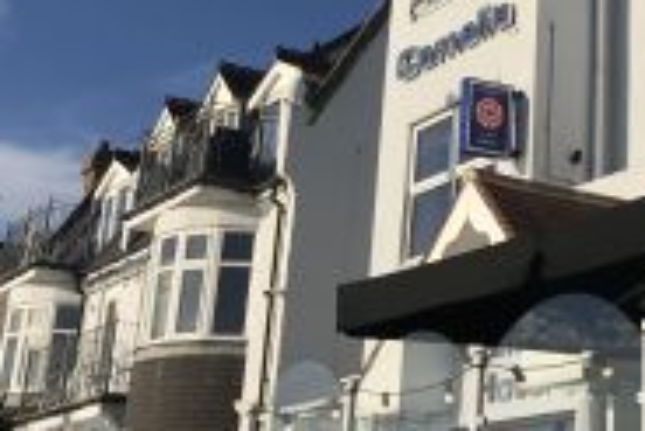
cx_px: 620
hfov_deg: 24.6
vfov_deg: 17.0
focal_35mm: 79
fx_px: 1416
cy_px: 26
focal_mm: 3.99
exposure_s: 1/5051
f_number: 1.8
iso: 20
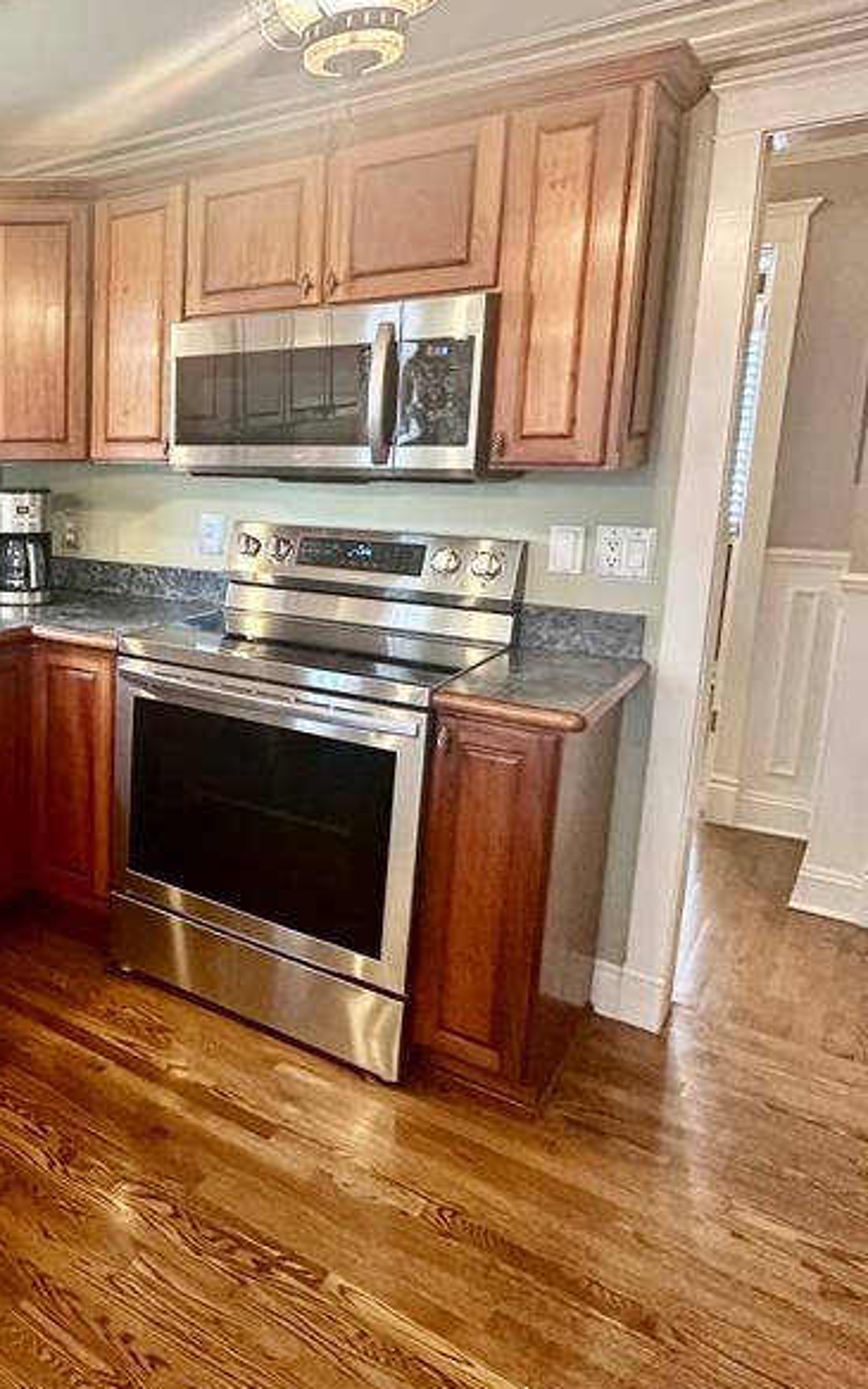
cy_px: 585
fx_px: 984
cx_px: -83
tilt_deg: -9.0
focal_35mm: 26
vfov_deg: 70.0
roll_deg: +0.8
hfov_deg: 39.2
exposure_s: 1/60
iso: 400
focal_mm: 2.22
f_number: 2.2
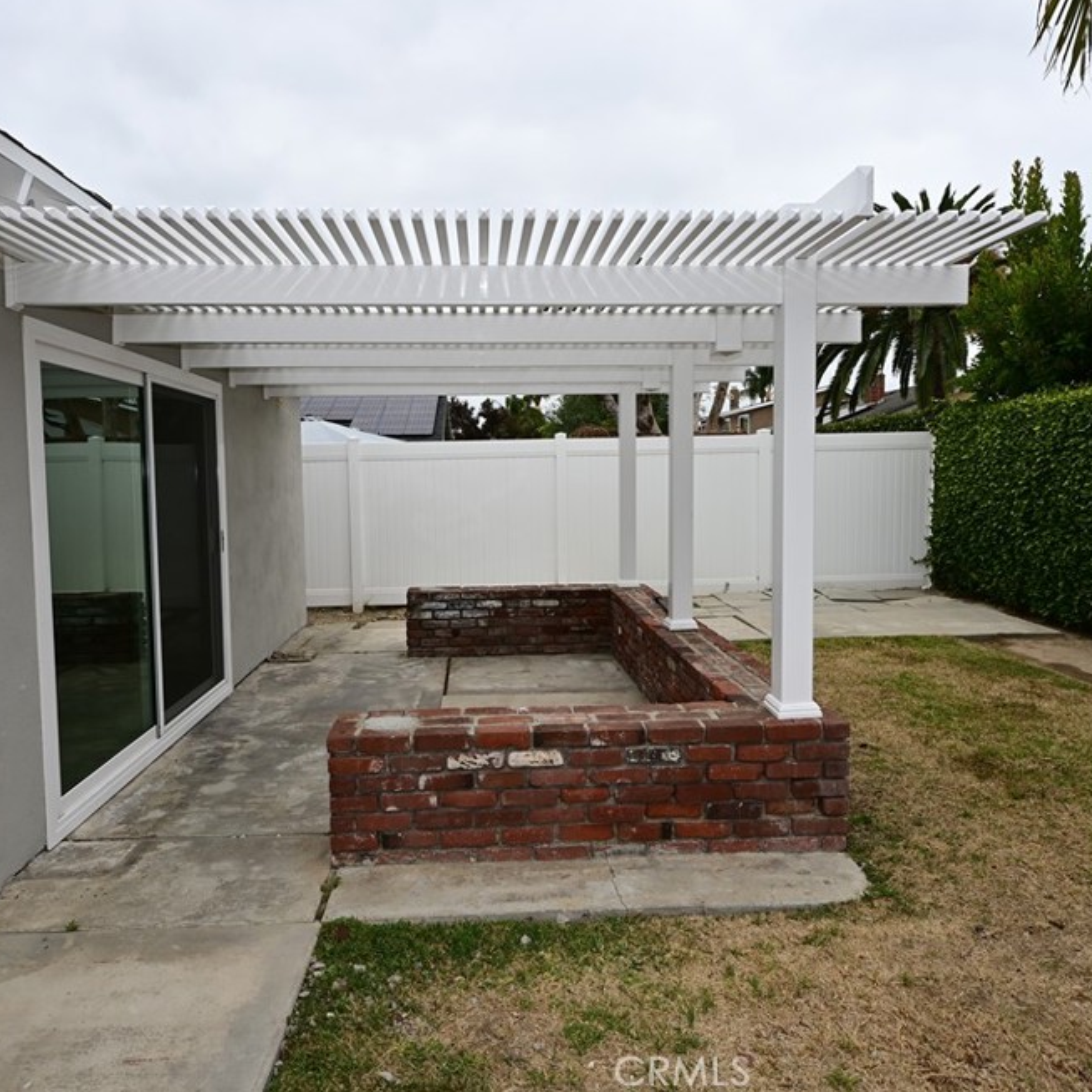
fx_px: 857
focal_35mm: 24
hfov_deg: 65.0
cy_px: 524
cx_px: 517
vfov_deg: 65.0
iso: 140
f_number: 11
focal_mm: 12
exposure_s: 1/200
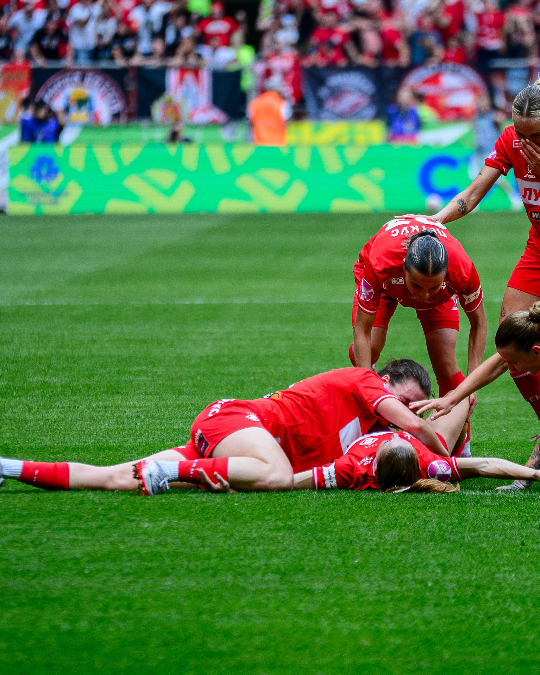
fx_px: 8552
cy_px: 313
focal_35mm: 428
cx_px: 389
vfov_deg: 4.5
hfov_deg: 3.6
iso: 1000
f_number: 2.8
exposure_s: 1/4000
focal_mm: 185
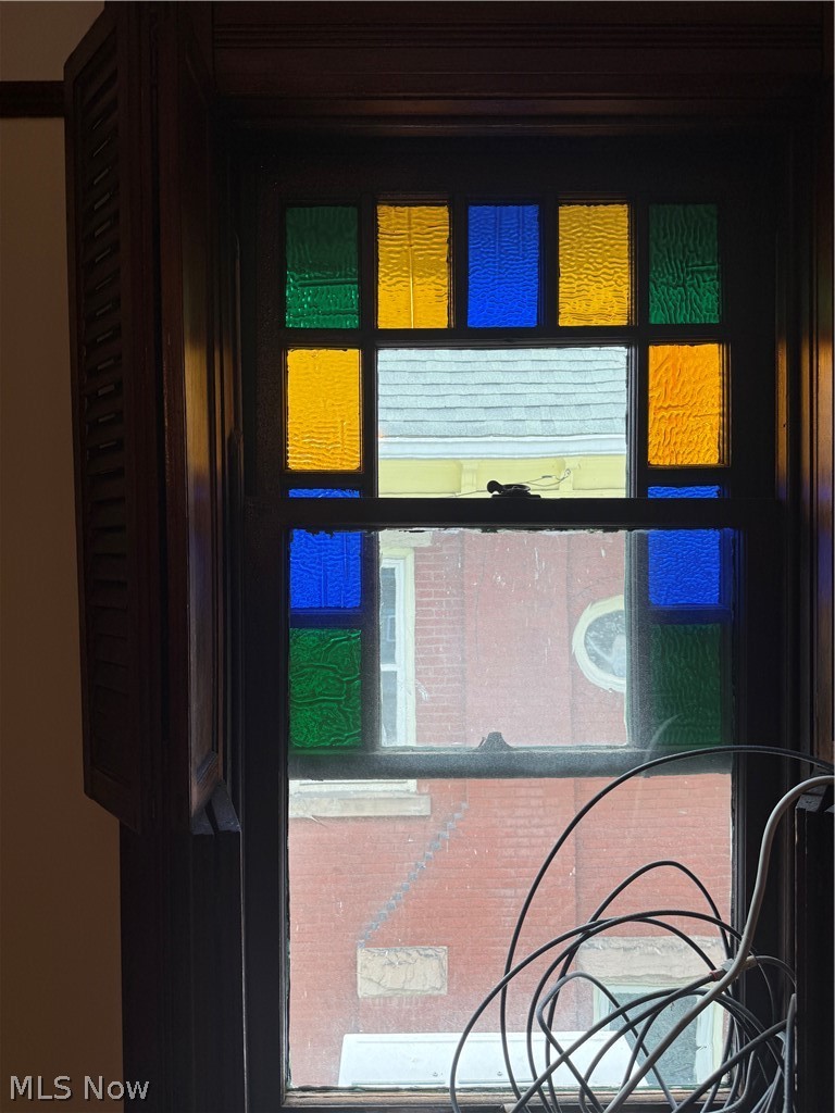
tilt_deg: -0.2
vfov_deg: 71.6
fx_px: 772
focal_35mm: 24
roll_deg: +0.8
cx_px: 418
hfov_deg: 56.8
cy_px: 556
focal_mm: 6.76
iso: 80
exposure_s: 1/377
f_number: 1.78
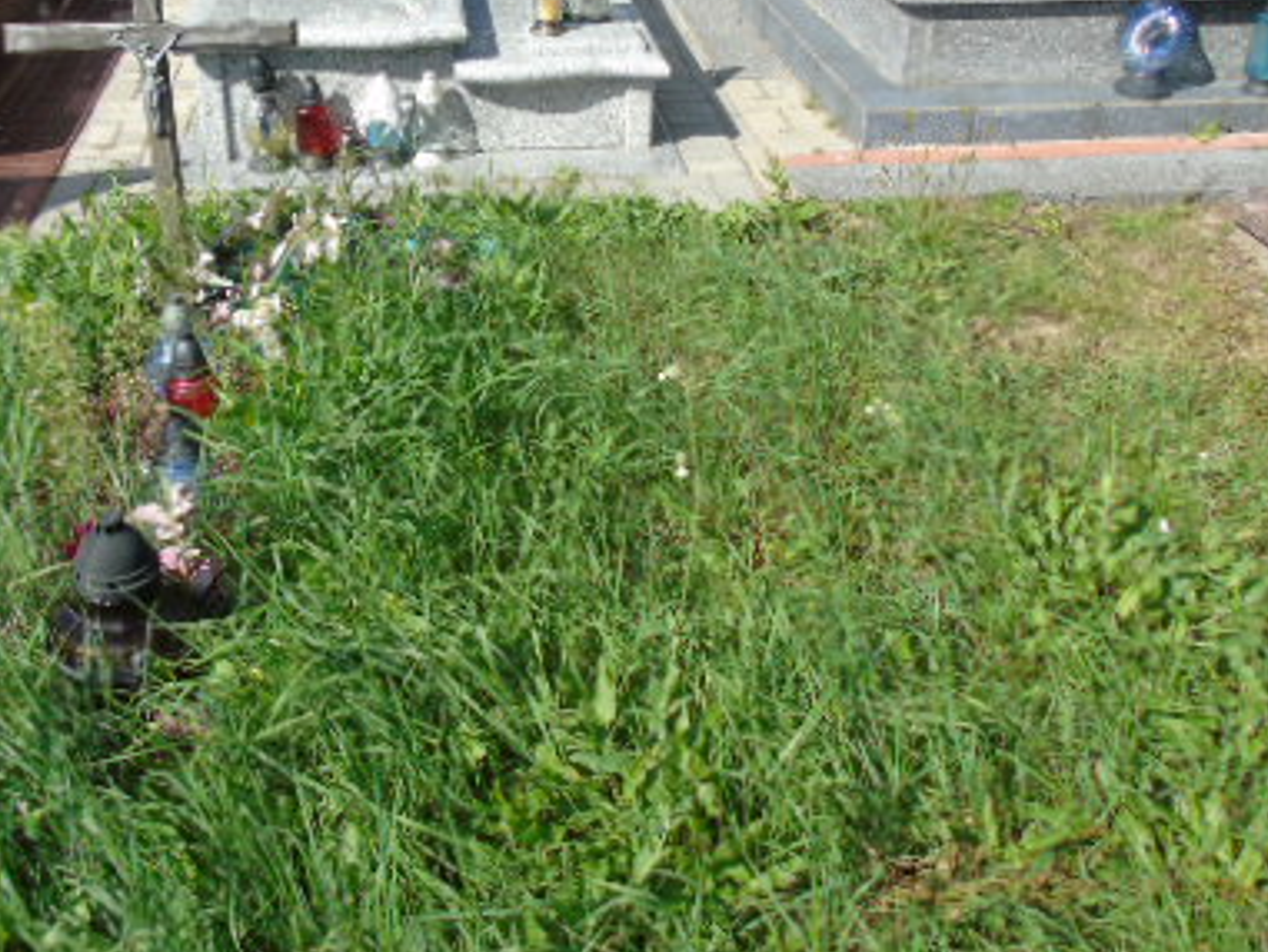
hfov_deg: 44.4
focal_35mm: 42
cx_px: 476
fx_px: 1539
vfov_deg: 34.2
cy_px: 373
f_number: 3.4
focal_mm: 4.4
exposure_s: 1/640
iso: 80
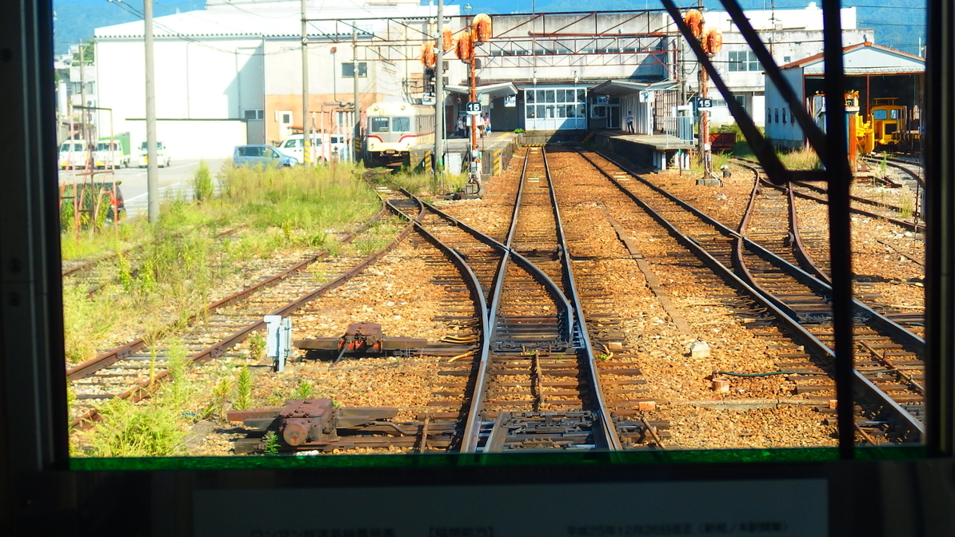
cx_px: 478
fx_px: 2051
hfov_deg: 26.2
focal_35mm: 81
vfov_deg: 14.9
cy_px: 249
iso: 100
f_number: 3.5
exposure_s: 1/640
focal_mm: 13.2
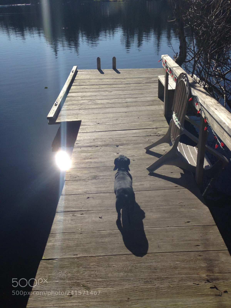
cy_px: 154
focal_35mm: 33
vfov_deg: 55.4
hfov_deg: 42.9
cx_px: 116
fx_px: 294
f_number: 2.4
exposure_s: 1/2358
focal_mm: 4.12
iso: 50
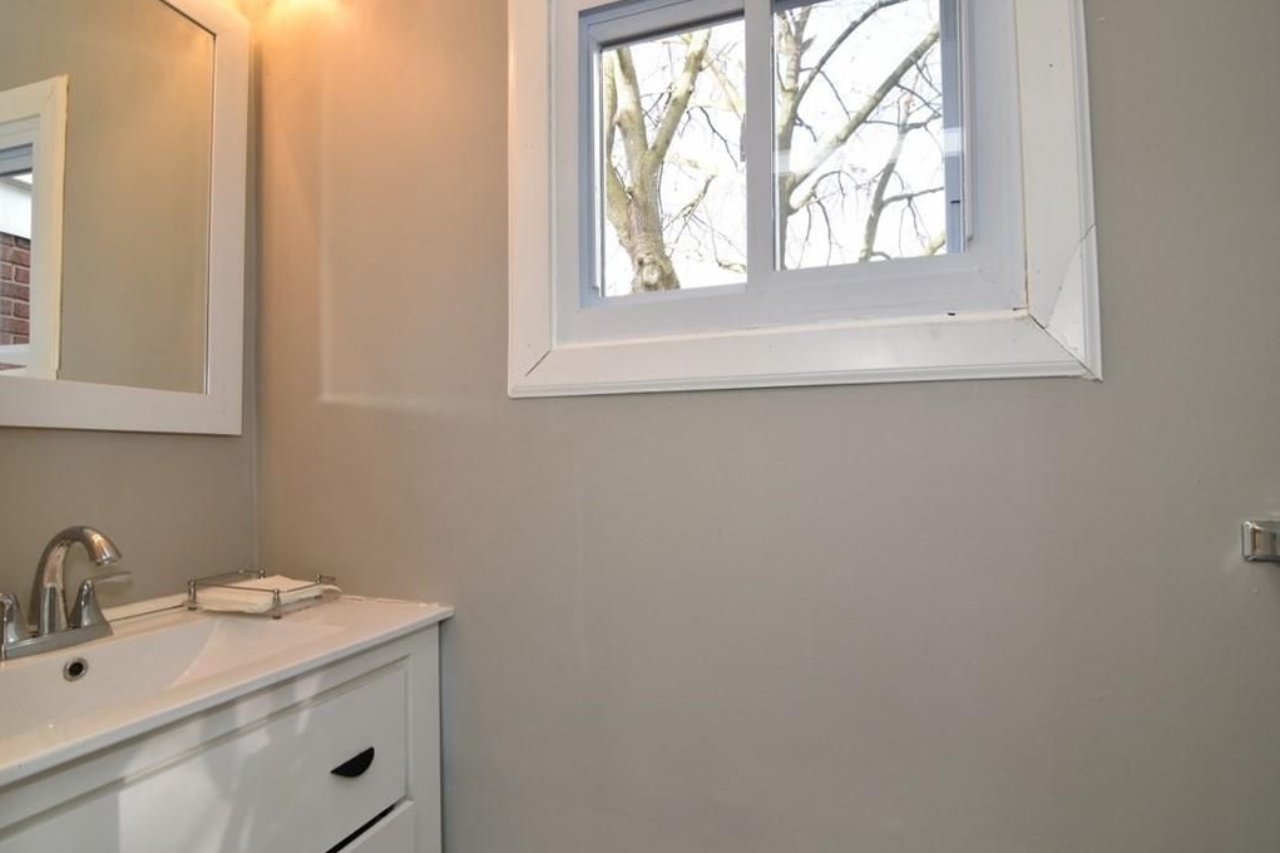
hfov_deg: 91.5
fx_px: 623
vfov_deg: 68.7
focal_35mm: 18
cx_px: 636
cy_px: 446
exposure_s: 1/30
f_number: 6.3
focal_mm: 11
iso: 200
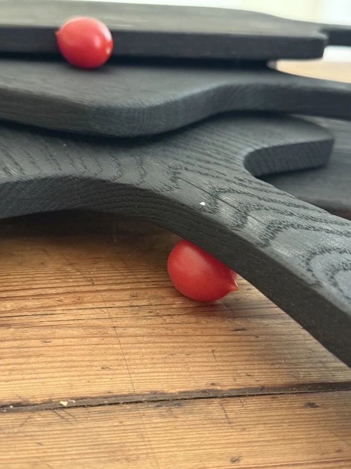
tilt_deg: -23.4
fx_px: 649
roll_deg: -4.5
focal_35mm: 48
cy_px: 234
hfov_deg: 30.3
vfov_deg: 39.7
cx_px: 176
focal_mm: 6.76
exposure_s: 1/24
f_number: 1.78
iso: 640
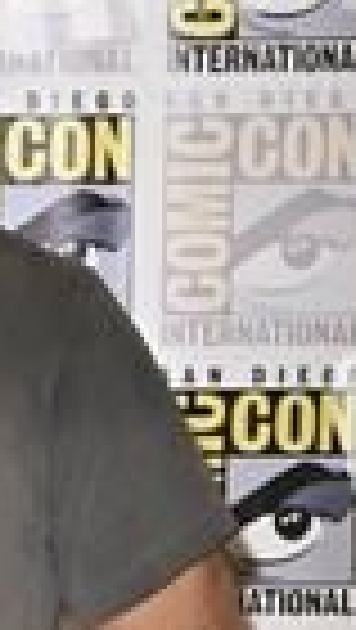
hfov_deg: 7.3
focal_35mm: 164
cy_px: 626
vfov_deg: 12.9
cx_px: -207
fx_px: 2746
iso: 2000
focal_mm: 55
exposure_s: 1/250
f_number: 6.3
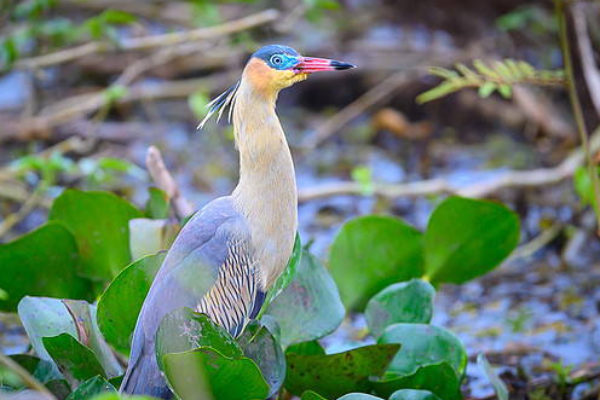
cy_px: 165
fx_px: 13403
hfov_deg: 2.6
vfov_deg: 1.7
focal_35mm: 804
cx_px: 259
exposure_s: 1/320
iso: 2000
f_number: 4
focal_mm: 500
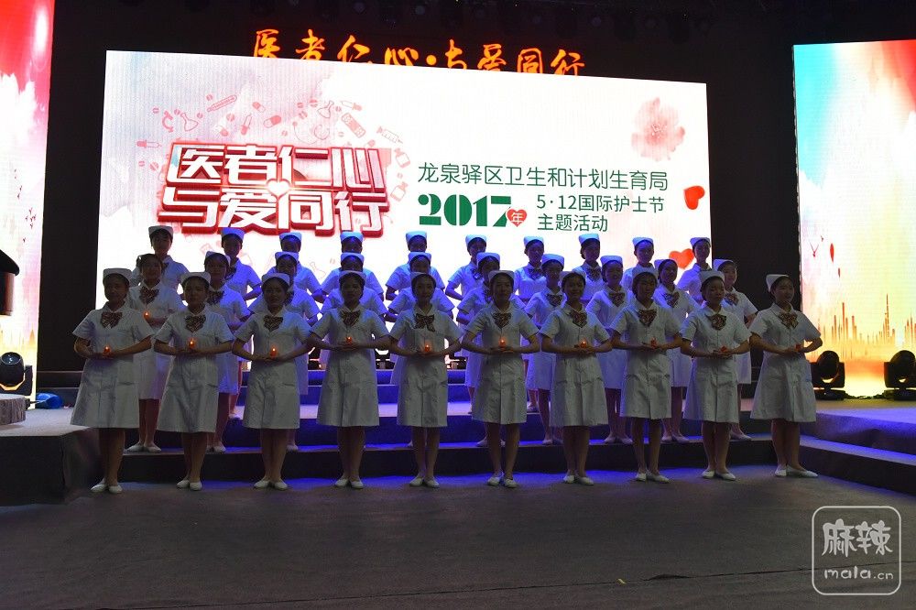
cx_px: 458
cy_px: 305
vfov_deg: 44.9
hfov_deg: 63.7
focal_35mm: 29
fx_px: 738
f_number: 5.6
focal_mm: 29
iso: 3200
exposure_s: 1/125
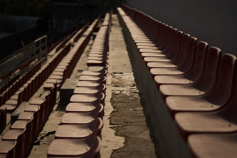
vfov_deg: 18.3
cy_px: 112
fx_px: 487
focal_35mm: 74
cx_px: 108
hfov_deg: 27.3
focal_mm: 50
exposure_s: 1/16000
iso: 100
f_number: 1.4
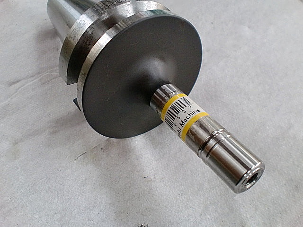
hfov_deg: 52.6
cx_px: 152
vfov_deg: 40.7
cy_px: 114
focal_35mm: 35
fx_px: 306
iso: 250
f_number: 3.1
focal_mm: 6.3
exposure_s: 1/60
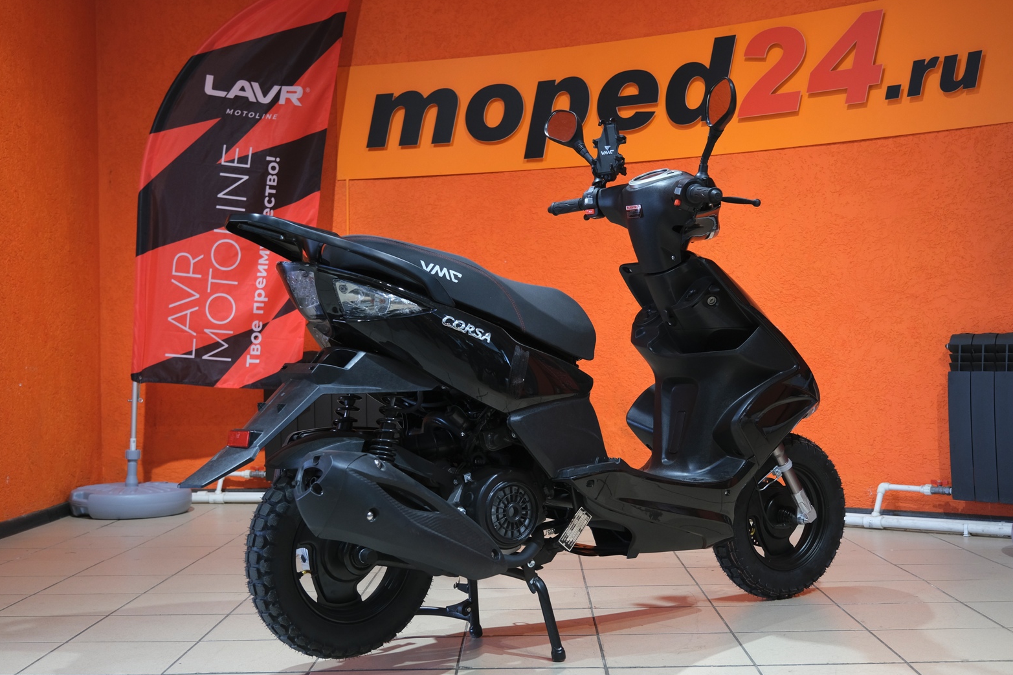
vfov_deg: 29.9
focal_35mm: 45
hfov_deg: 43.6
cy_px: 339
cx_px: 504
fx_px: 1266
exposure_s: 1/60
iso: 800
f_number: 4
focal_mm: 29.2
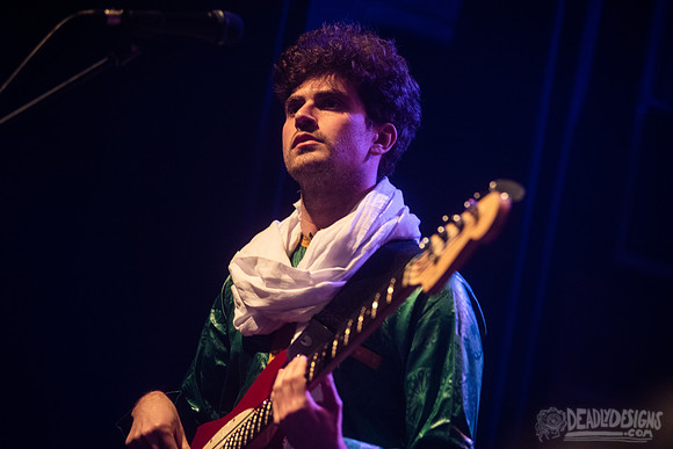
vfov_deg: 10.2
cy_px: 224
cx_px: 336
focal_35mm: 135
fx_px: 2524
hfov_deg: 15.2
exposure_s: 1/200
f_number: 3.2
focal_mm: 135
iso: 2500
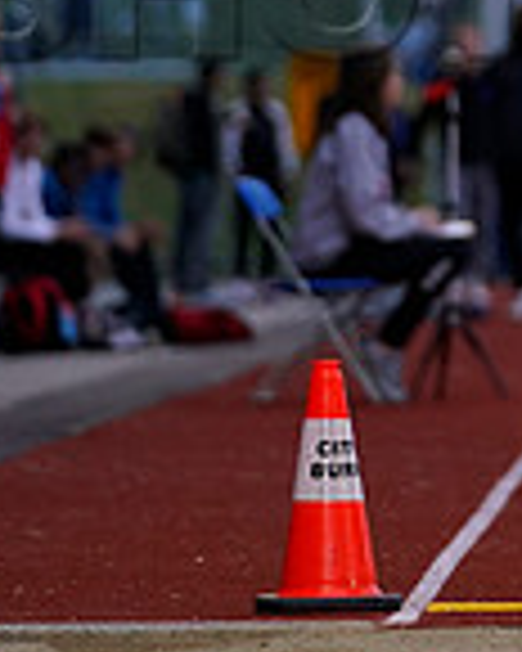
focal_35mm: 583
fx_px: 11259
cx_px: 806
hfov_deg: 2.6
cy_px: -61
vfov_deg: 3.3
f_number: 2.8
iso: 2500
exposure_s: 1/1600
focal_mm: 155
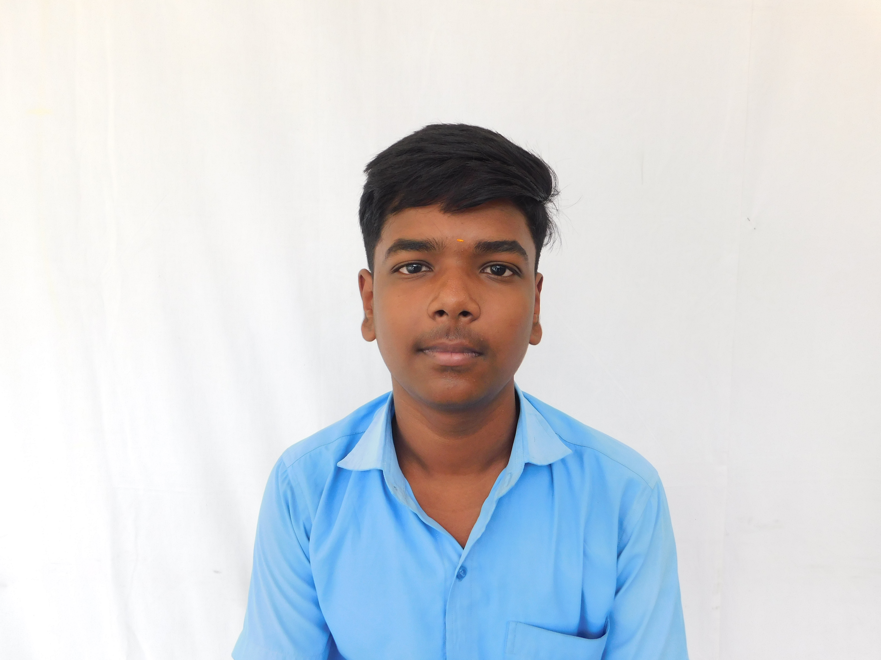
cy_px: 330
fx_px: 585
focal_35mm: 23
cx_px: 440
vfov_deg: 58.9
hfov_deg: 73.9
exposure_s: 1/100
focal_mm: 4
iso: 125
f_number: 3
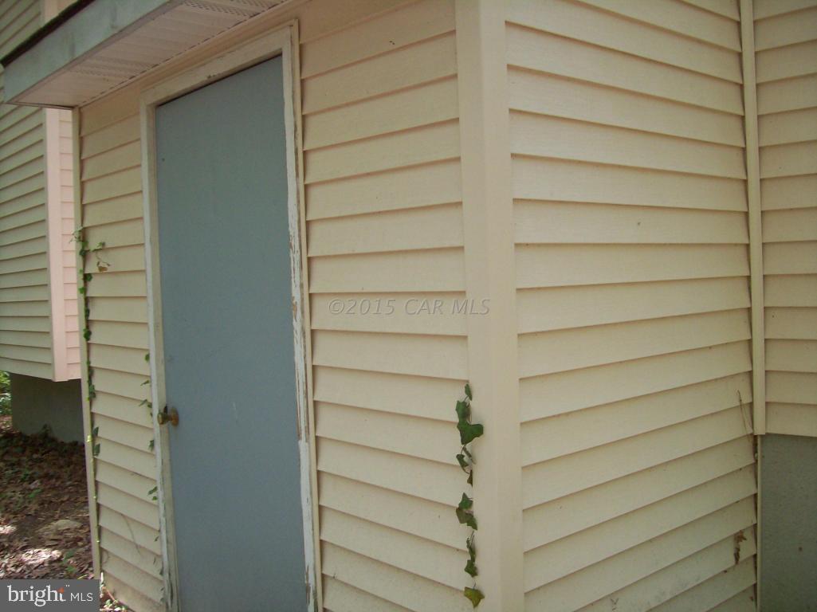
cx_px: 408
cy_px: 306
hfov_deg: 51.4
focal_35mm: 36
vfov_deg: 39.6
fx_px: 849
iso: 80
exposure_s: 1/177
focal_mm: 6
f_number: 2.7
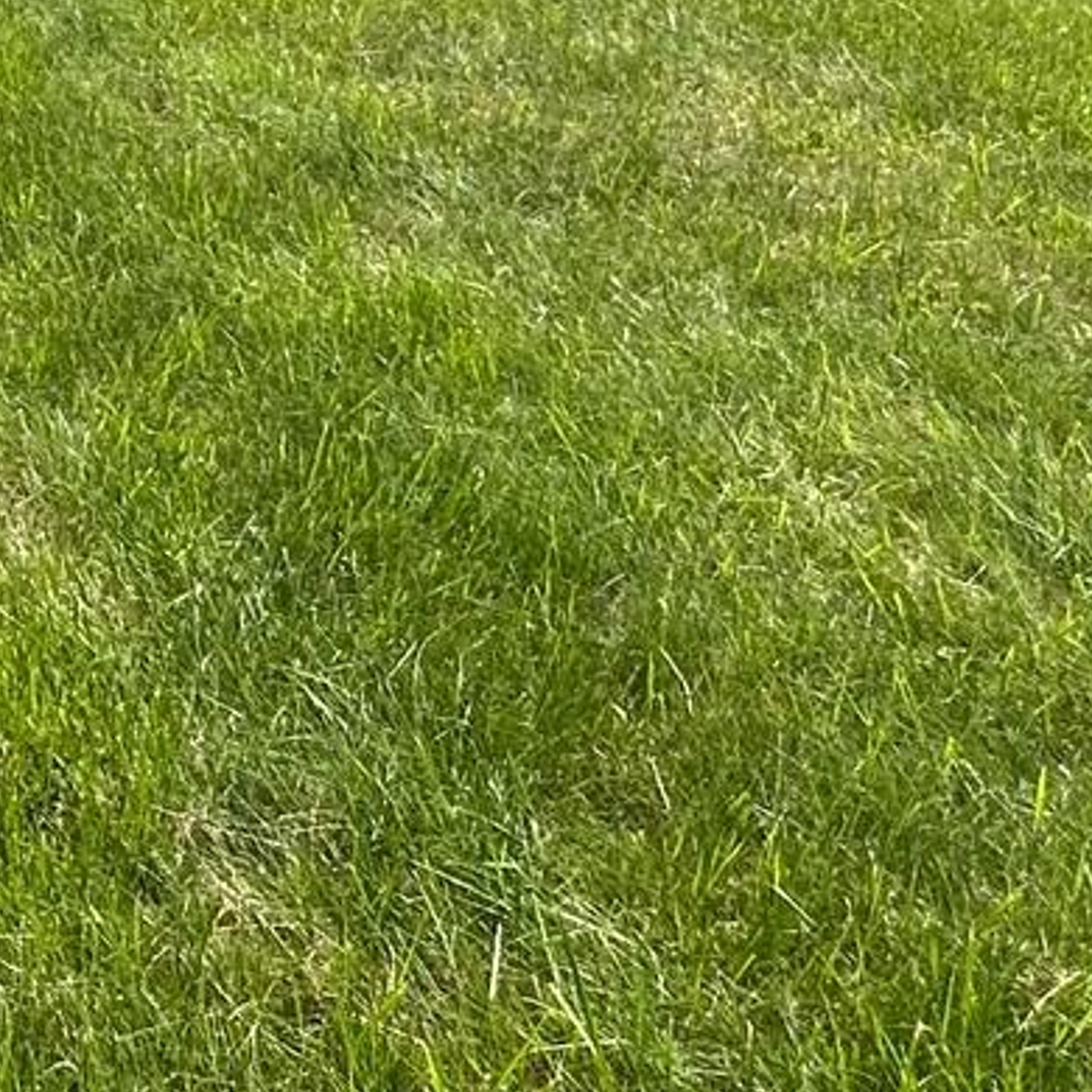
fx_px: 2320
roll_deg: -0.8
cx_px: -423
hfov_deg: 22.8
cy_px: -409
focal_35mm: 65
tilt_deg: -9.4
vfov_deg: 22.9
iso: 50
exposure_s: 1/1366
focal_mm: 2.22
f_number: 2.2
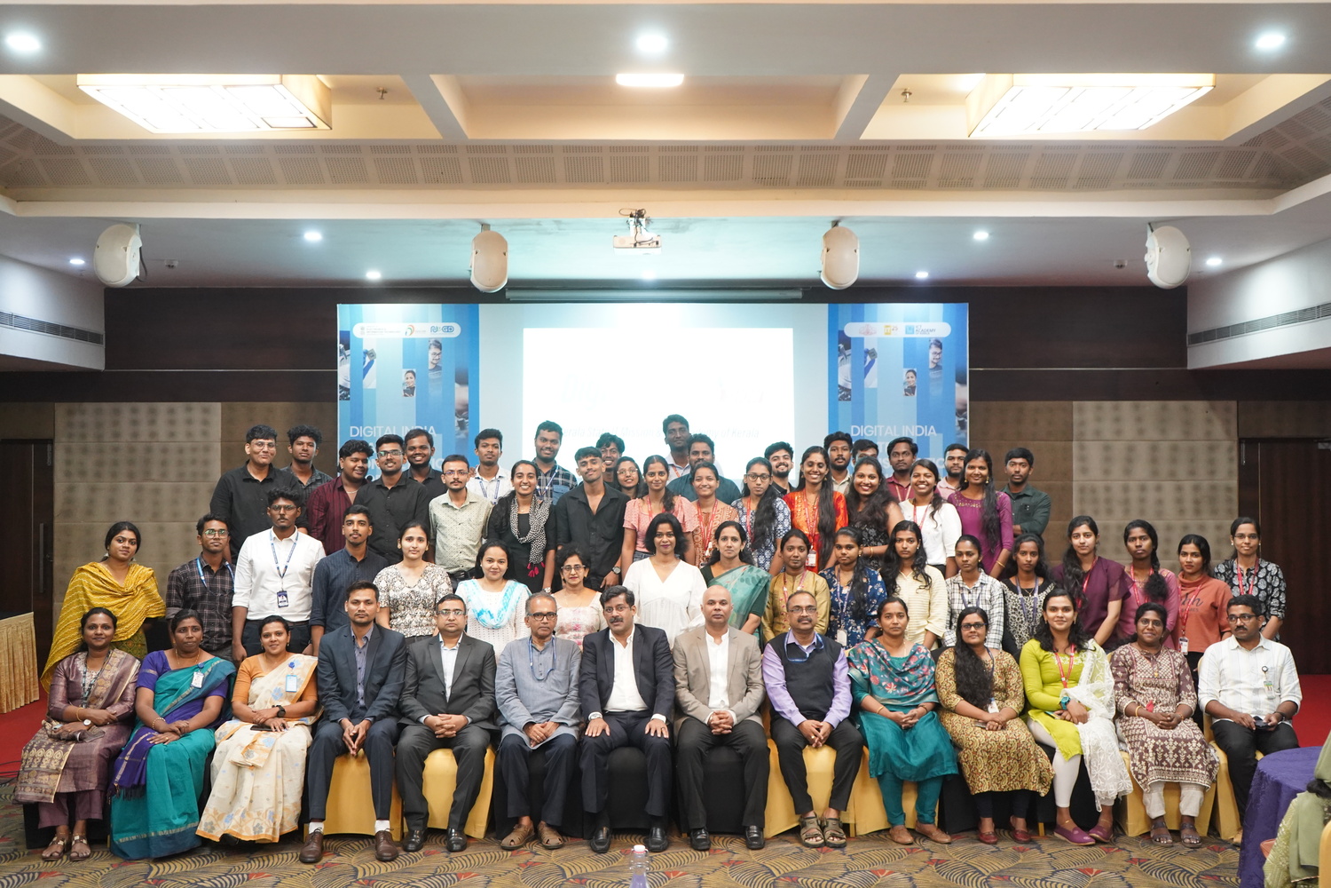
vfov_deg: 36.9
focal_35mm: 36
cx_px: 666
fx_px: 1331
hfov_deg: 53.1
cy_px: 444
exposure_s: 1/50
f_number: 4
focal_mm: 36
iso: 4000
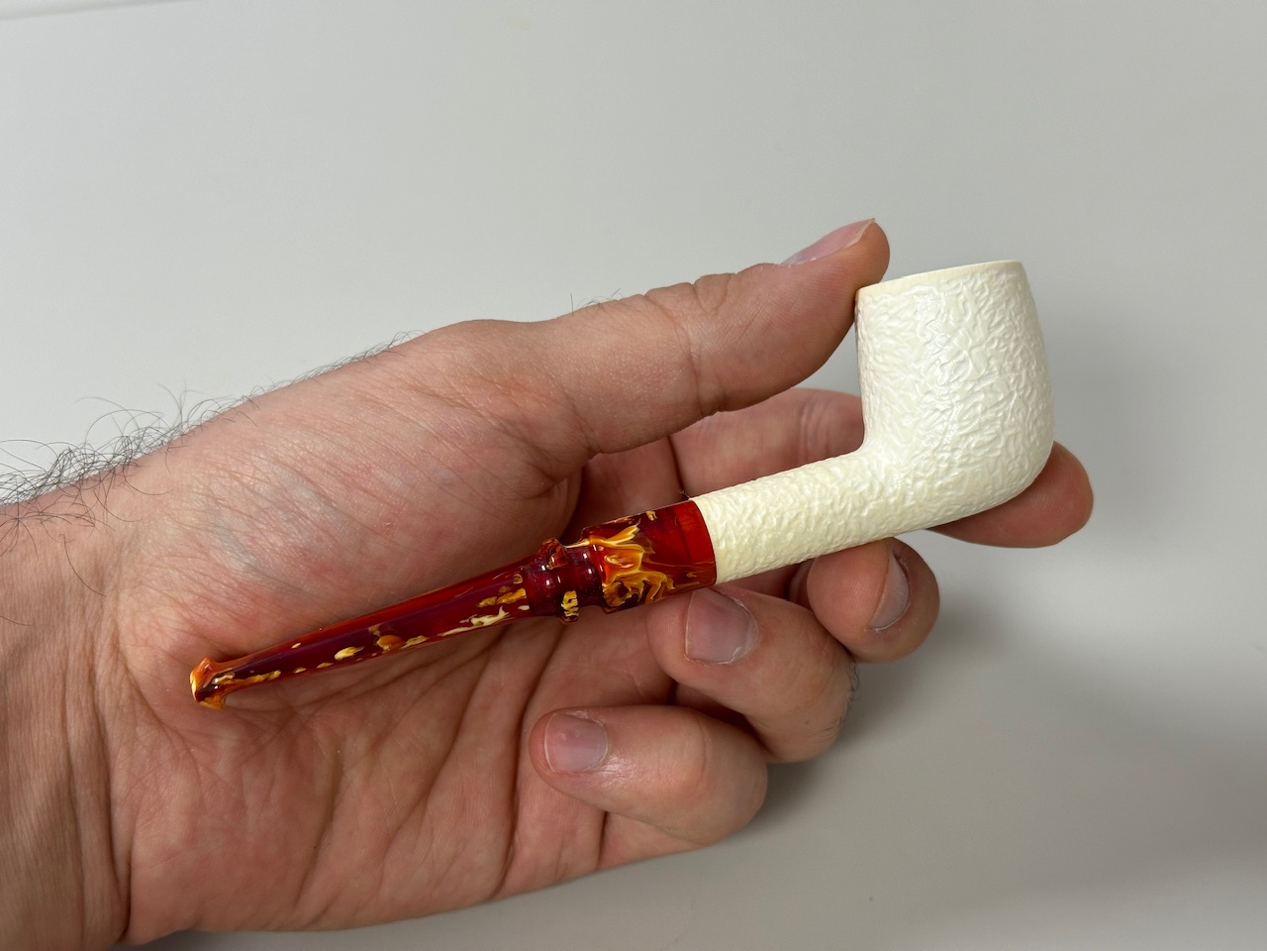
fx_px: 1757
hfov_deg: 39.7
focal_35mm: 48
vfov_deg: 30.3
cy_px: 476
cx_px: 634
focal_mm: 6.86
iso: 80
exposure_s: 1/74
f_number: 1.78
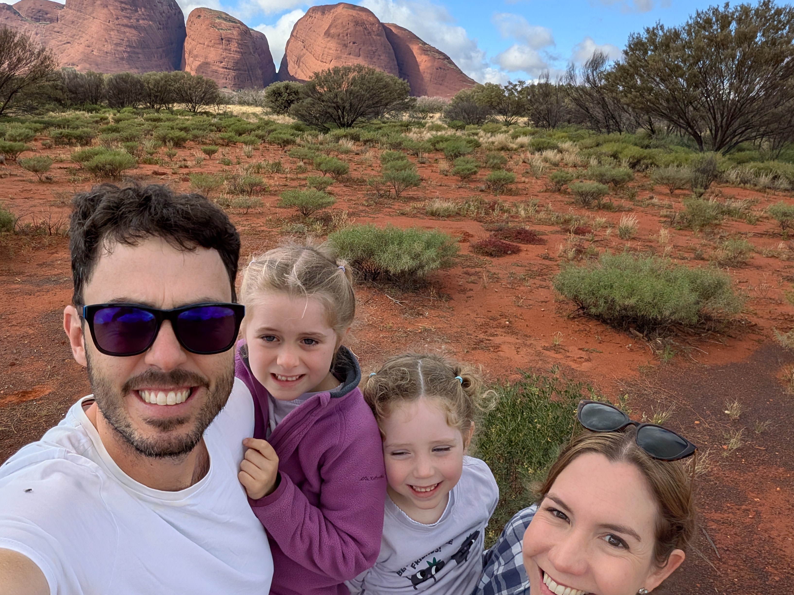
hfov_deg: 67.1
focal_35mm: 26
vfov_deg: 52.9
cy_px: 261
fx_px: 596
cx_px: 350
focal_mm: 2.74
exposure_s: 1/1466
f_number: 2.2
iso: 48
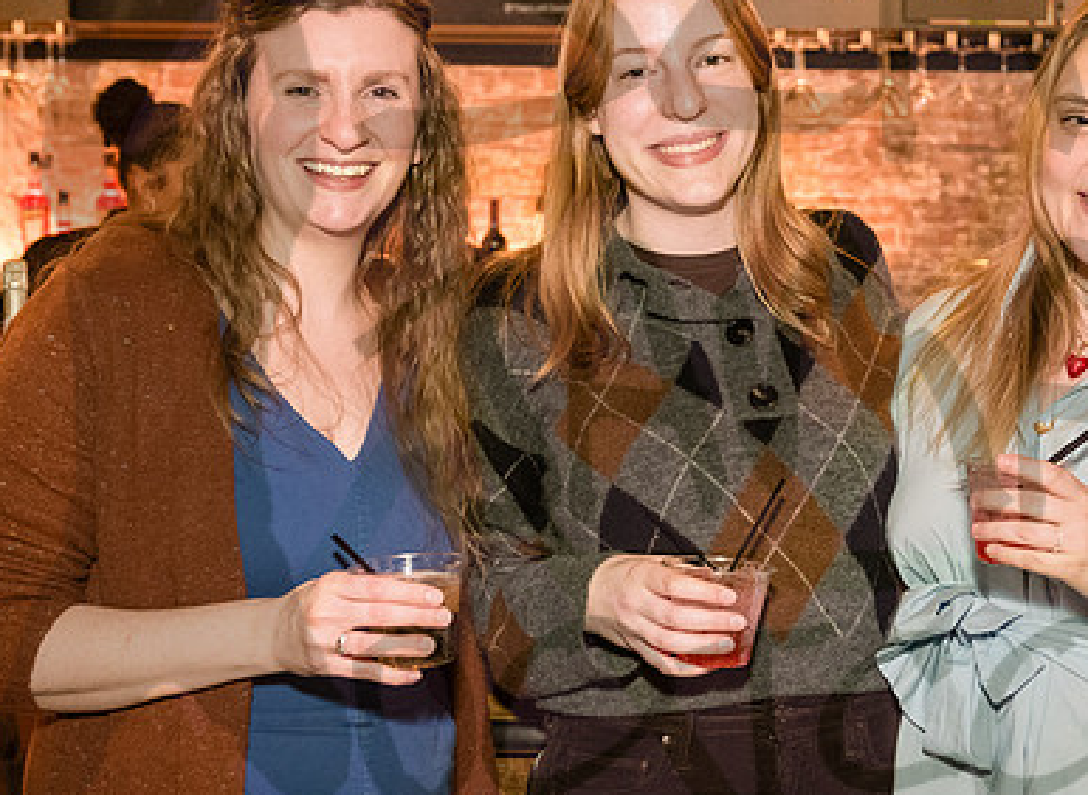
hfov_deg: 29.9
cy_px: 417
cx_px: 700
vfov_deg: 22.2
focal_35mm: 65
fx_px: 2024
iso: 6400
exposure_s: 1/200
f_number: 3.5
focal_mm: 38
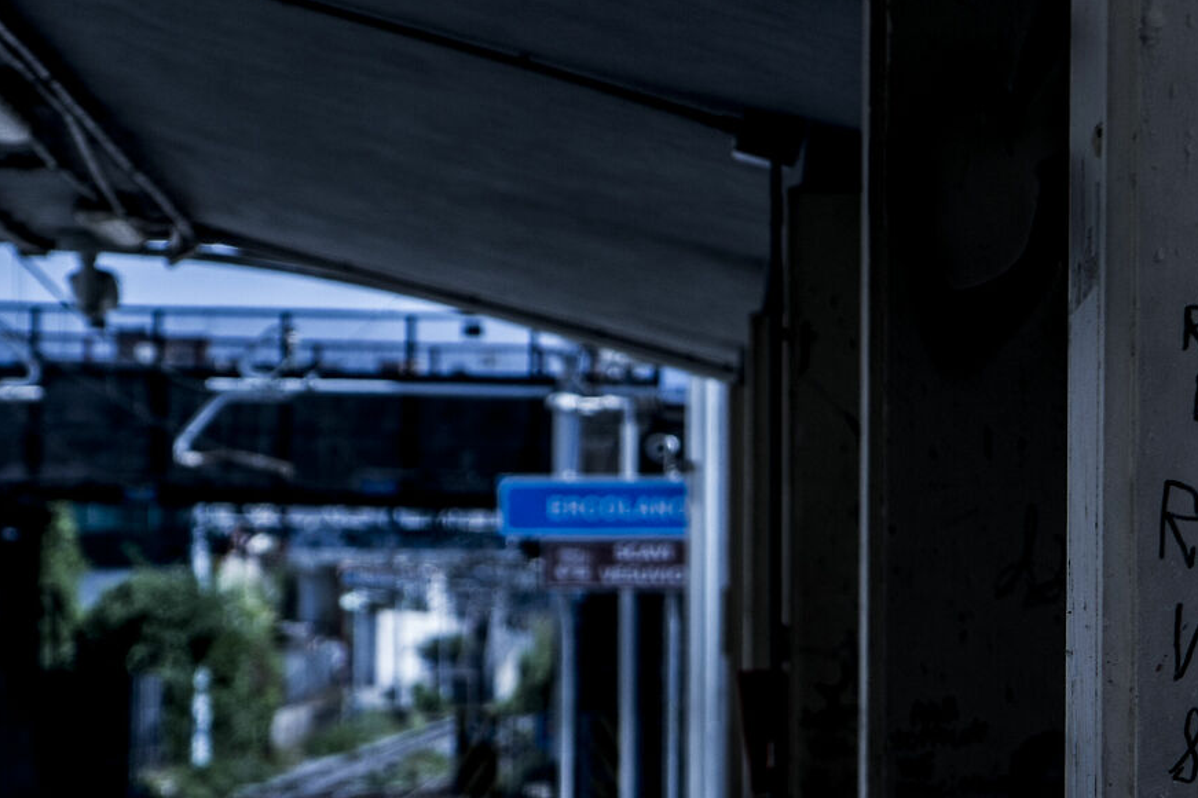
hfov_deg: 9.1
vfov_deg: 6.0
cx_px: 513
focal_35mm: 227
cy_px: 543
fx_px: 7563
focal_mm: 55
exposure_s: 1/500
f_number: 5.6
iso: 100
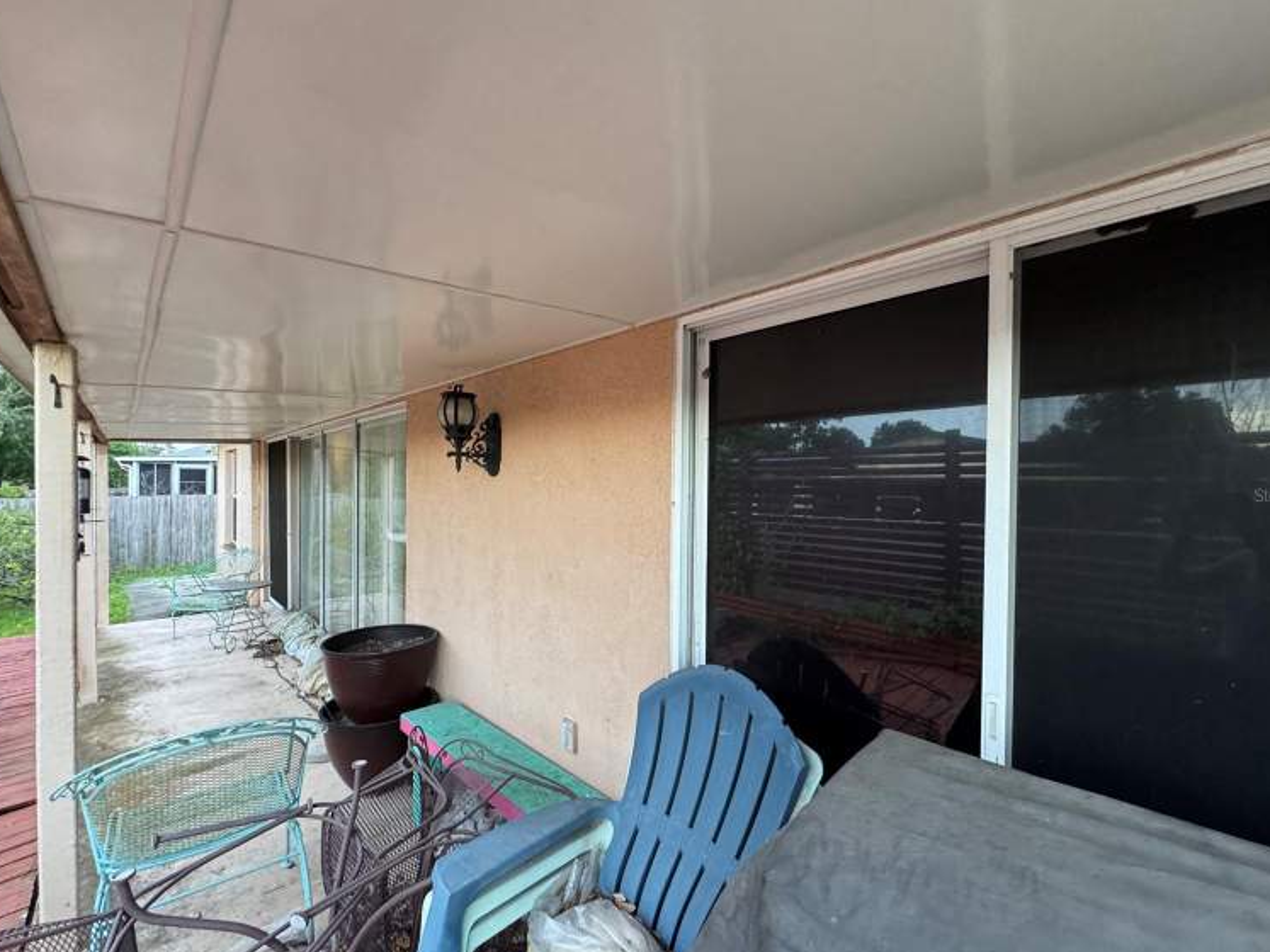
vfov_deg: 81.7
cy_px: 495
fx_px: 550
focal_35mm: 15
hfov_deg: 98.2
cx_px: 655
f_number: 2.2
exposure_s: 1/99
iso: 320
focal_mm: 2.22
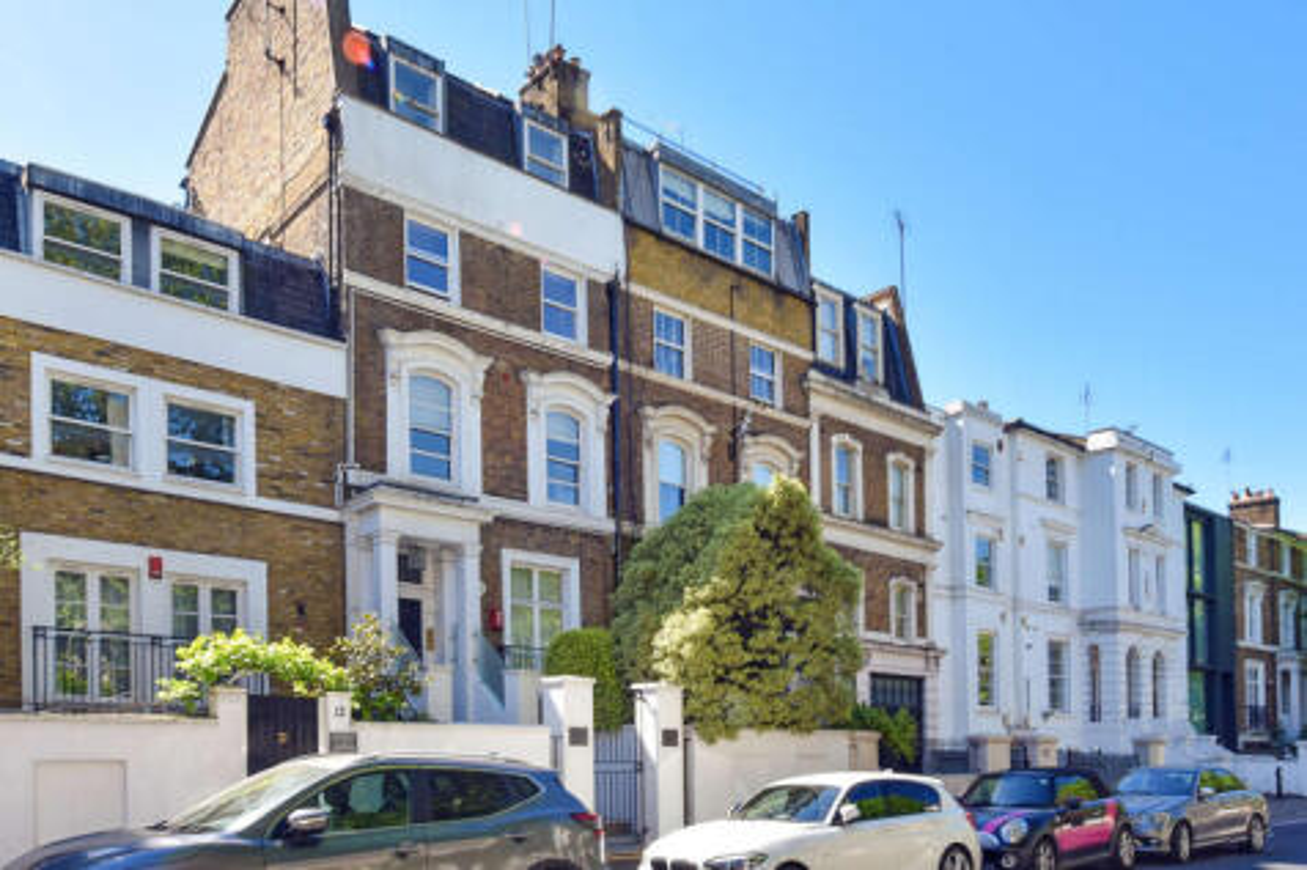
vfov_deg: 61.9
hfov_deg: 84.0
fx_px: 726
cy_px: 435
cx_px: 654
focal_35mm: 20
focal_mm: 20
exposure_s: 1/15
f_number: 22
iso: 100
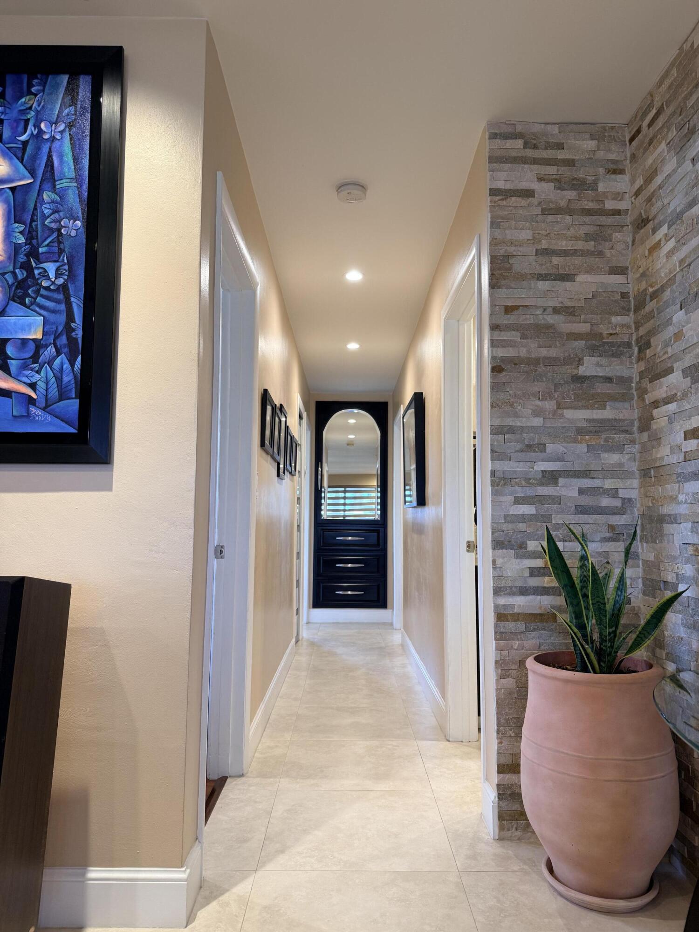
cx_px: 350
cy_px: 466
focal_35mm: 24
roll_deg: -1.4
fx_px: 646
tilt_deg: +4.6
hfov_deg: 56.8
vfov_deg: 71.6
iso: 160
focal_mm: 6.76
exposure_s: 1/60
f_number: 1.78
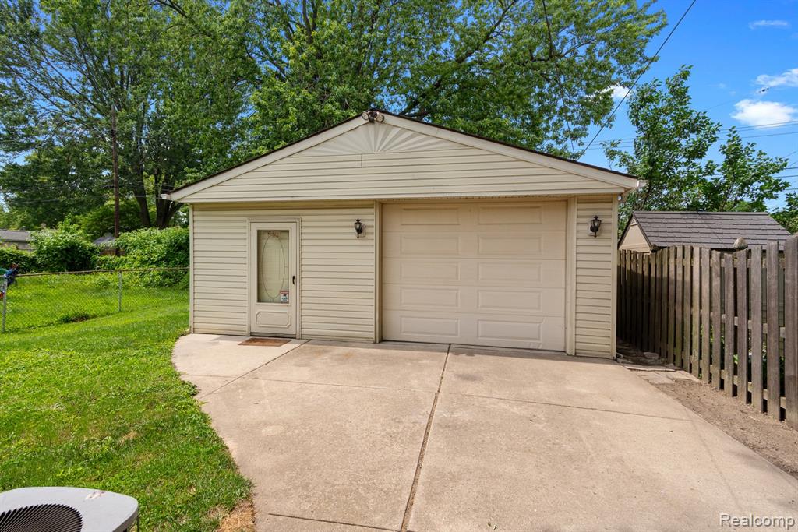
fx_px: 377
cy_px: 266
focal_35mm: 17
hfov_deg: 93.3
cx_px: 399
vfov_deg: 70.5
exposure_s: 1/800
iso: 400
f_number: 8
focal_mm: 17
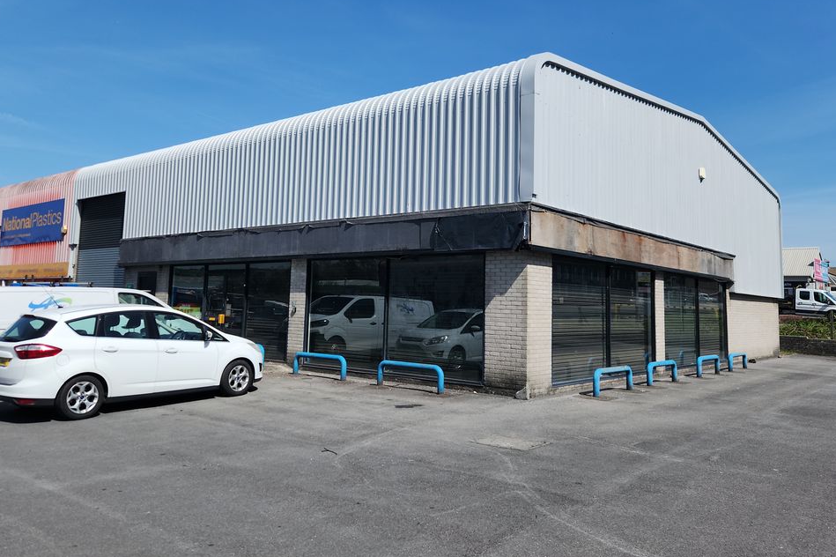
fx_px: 650
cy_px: 230
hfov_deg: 65.5
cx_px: 404
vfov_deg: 46.2
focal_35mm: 28
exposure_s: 1/2111
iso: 20
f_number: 1.8
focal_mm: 5.4
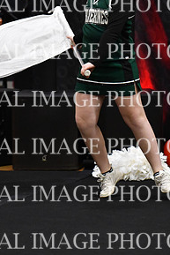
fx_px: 4259
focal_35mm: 602
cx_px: 101
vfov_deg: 3.4
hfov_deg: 2.3
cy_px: 75
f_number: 2.8
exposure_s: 1/800
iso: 4000
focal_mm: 200
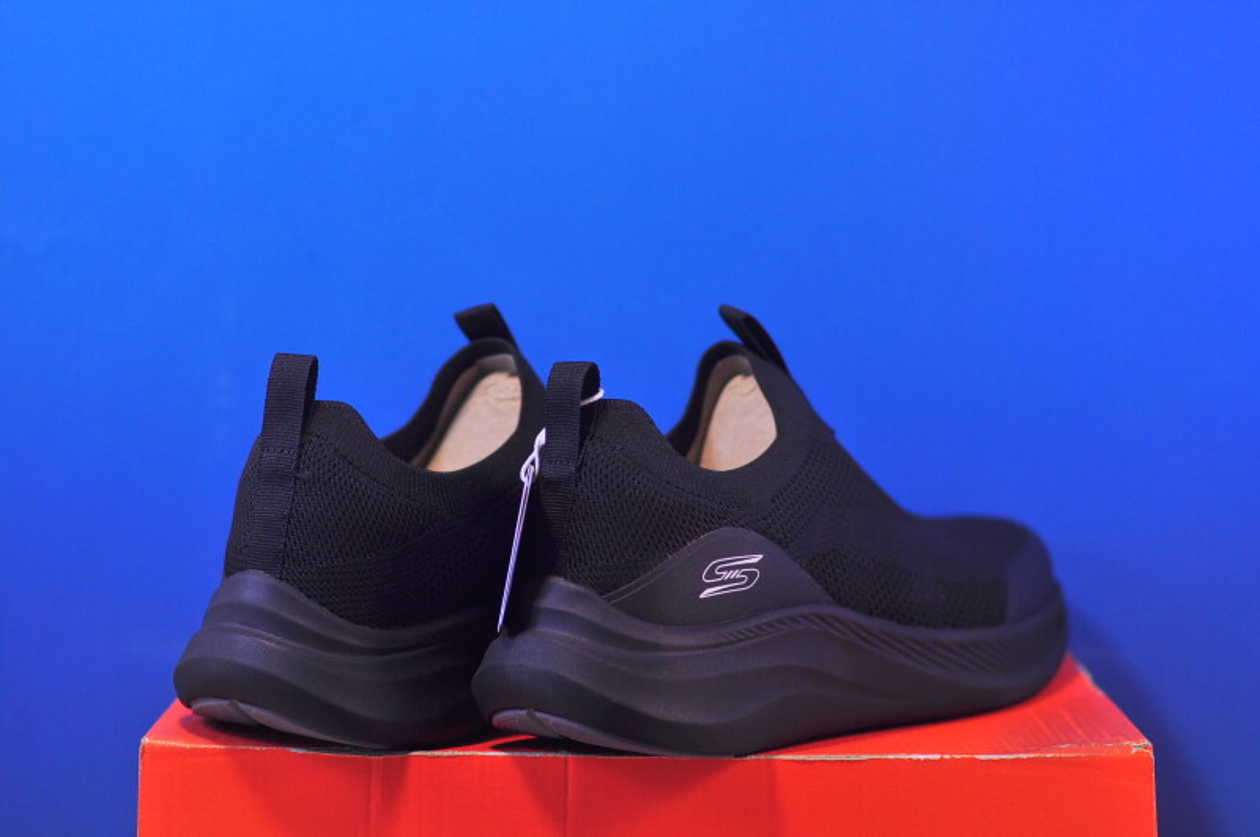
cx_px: 630
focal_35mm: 75
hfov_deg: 27.0
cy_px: 418
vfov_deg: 18.1
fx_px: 2621
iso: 250
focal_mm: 50
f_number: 2.5
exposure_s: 1/320
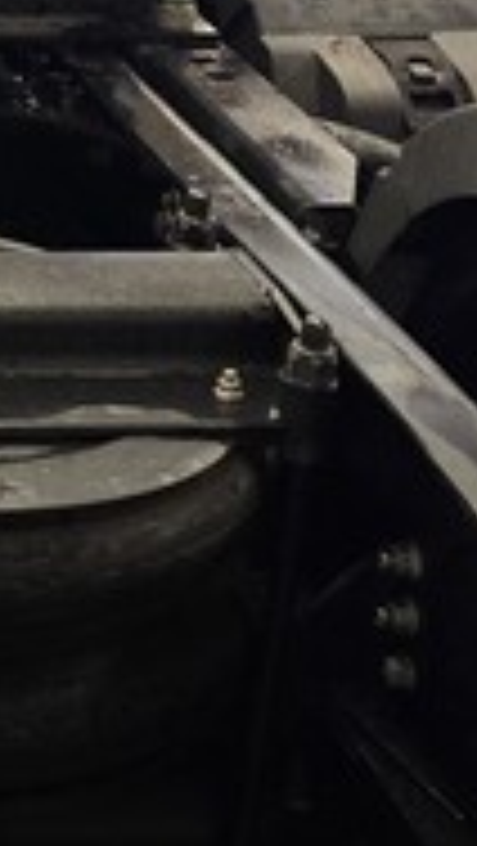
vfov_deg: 17.8
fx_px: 2559
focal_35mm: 114
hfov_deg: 9.7
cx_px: -560
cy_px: -176
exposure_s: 1/120
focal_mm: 6.3
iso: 320
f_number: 1.7
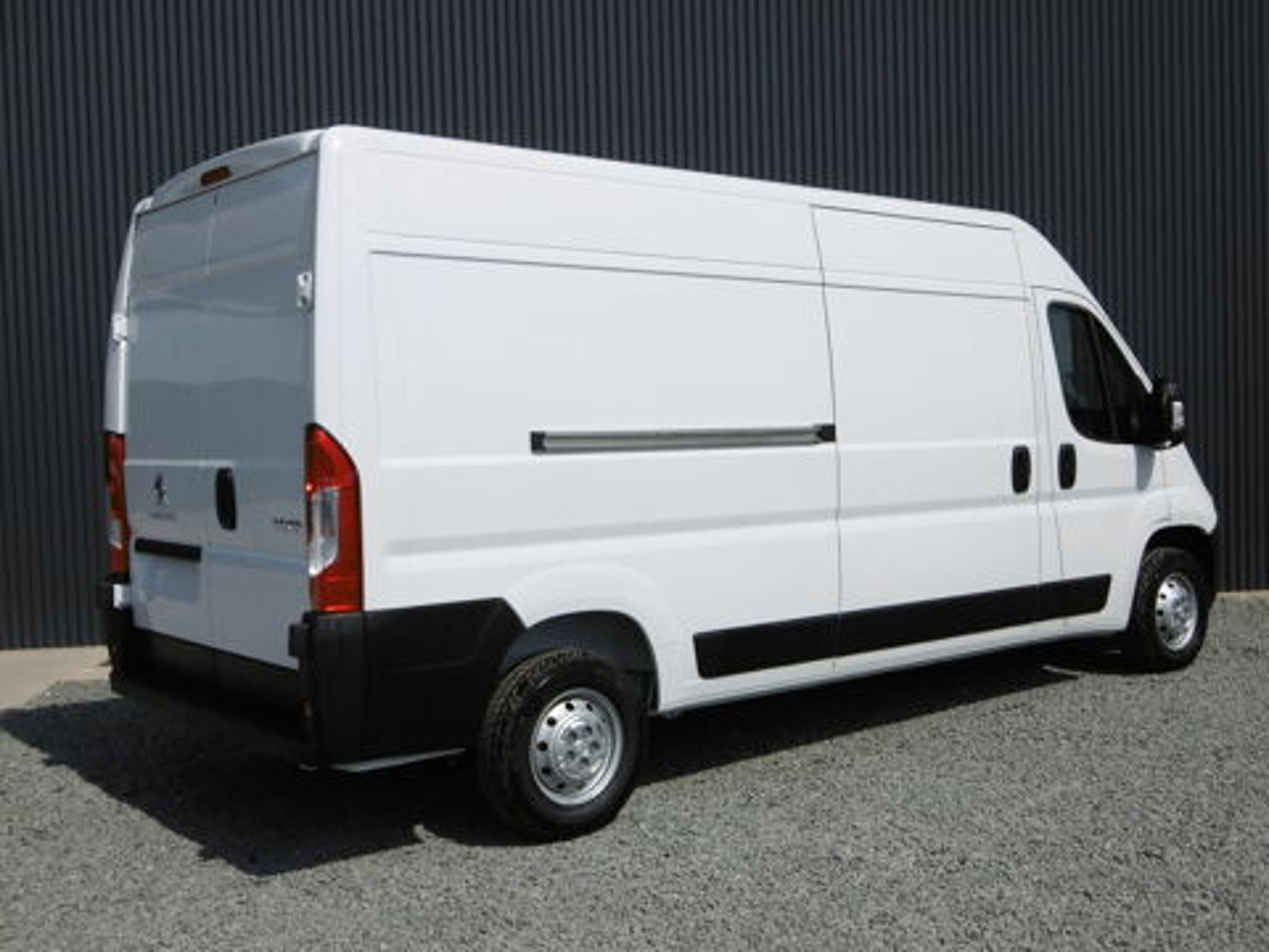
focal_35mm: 38
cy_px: 476
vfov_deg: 37.7
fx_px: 1393
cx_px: 634
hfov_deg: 49.0
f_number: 9.3
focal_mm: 6.8
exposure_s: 1/320
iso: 100
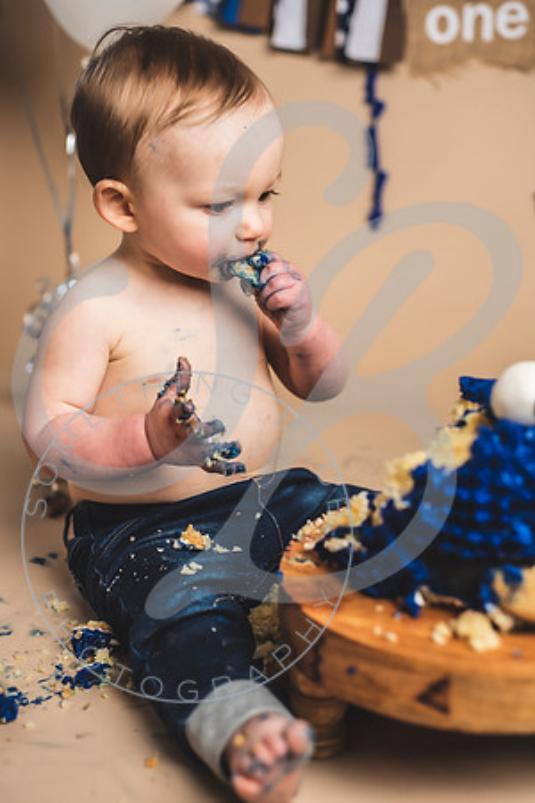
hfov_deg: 27.0
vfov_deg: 39.6
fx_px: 1114
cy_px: 402
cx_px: 268
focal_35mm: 50
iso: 200
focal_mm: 50
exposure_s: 1/125
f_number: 2.8
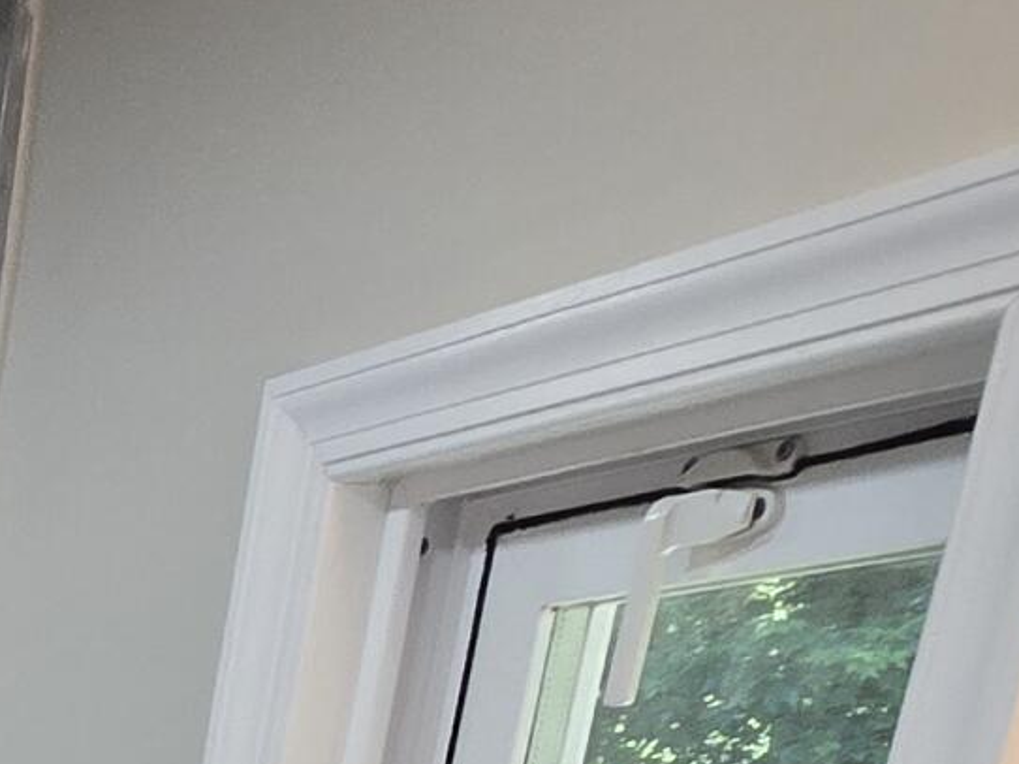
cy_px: 1735
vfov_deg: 14.7
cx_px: -1075
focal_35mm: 72
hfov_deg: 17.8
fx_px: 2119
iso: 64
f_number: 2.2
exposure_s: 1/60
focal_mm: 2.2
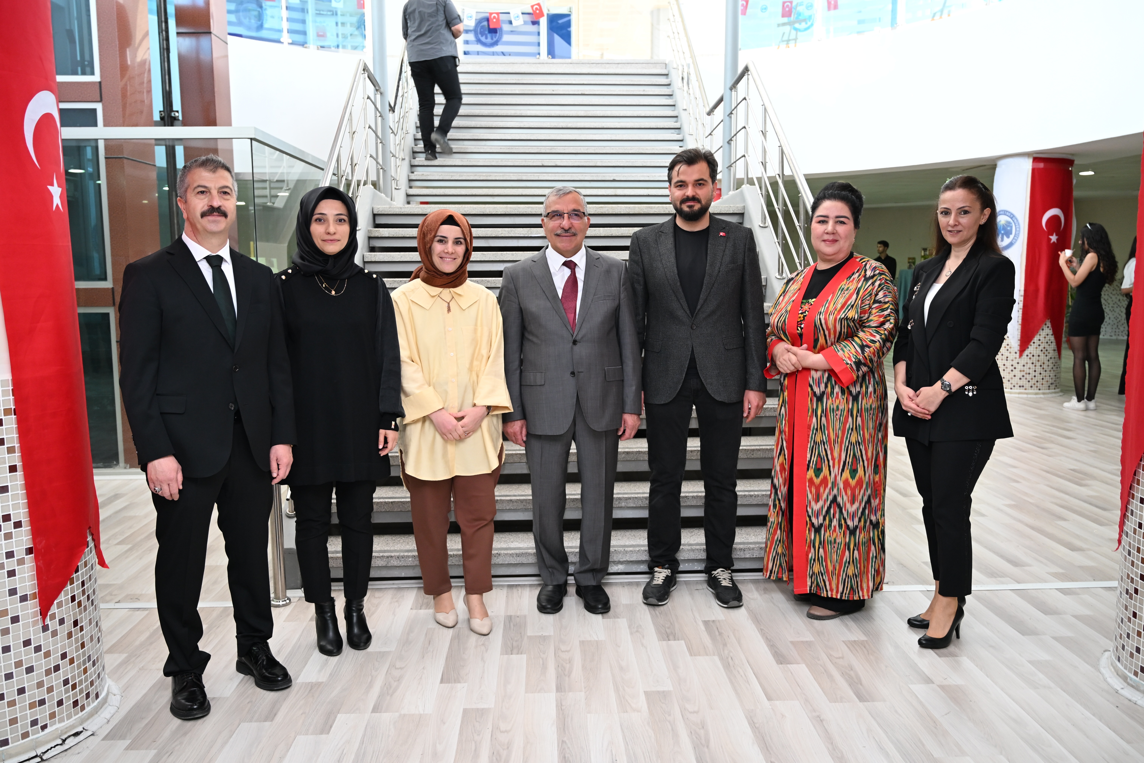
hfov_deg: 61.9
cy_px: 382
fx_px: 953
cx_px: 572
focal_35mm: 30
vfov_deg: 43.6
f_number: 4
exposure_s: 1/30
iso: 1100
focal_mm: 30
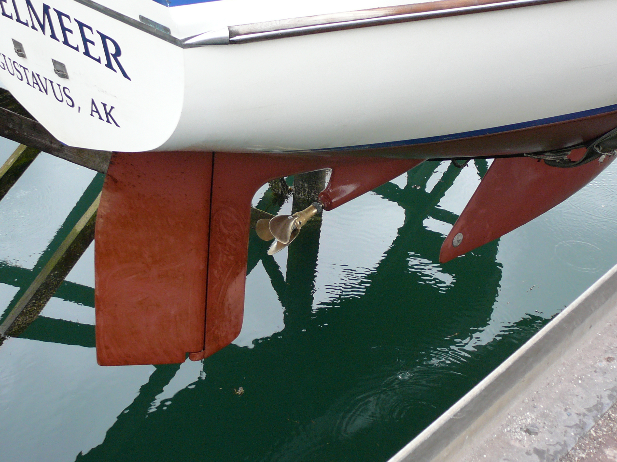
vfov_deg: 27.5
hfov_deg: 36.2
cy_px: 228
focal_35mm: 53
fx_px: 945
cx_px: 305
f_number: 3.4
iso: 125
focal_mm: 7.8
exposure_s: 1/30
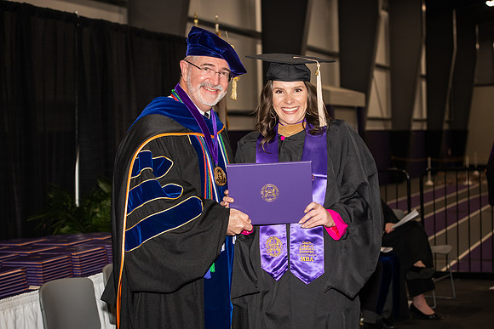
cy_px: 164
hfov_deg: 28.8
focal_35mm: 70
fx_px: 961
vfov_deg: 19.5
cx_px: 247
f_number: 5.6
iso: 1000
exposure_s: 1/200
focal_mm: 70
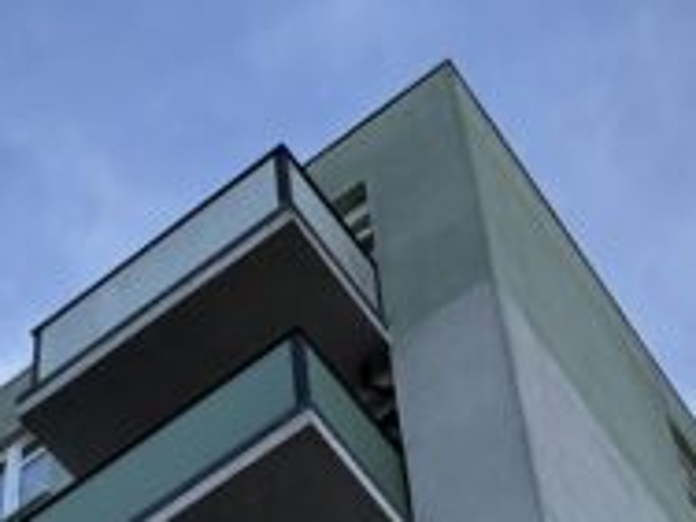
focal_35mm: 106
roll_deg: +2.3
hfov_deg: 18.5
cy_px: 1037
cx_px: 263
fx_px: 2131
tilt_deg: +42.4
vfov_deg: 12.4
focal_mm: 5.96
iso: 50
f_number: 1.6
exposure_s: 1/1543
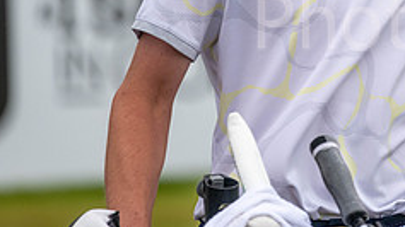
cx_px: 447
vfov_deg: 1.4
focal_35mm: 888
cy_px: -54
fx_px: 9531
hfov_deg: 2.4
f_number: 4
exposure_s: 1/500
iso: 400
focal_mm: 300
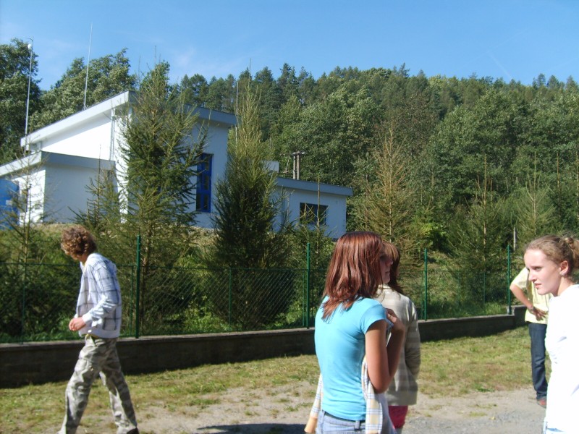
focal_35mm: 35
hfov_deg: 52.6
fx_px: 585
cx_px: 290
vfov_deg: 40.7
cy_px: 217
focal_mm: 5.8
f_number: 2.8
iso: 50
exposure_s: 1/1000
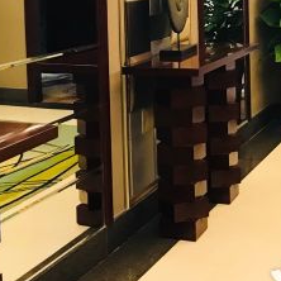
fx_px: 716
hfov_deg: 22.2
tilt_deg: -4.3
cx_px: 146
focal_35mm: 78
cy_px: 18
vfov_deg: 21.6
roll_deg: +0.8
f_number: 1.8
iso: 100
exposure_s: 1/17
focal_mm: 3.99
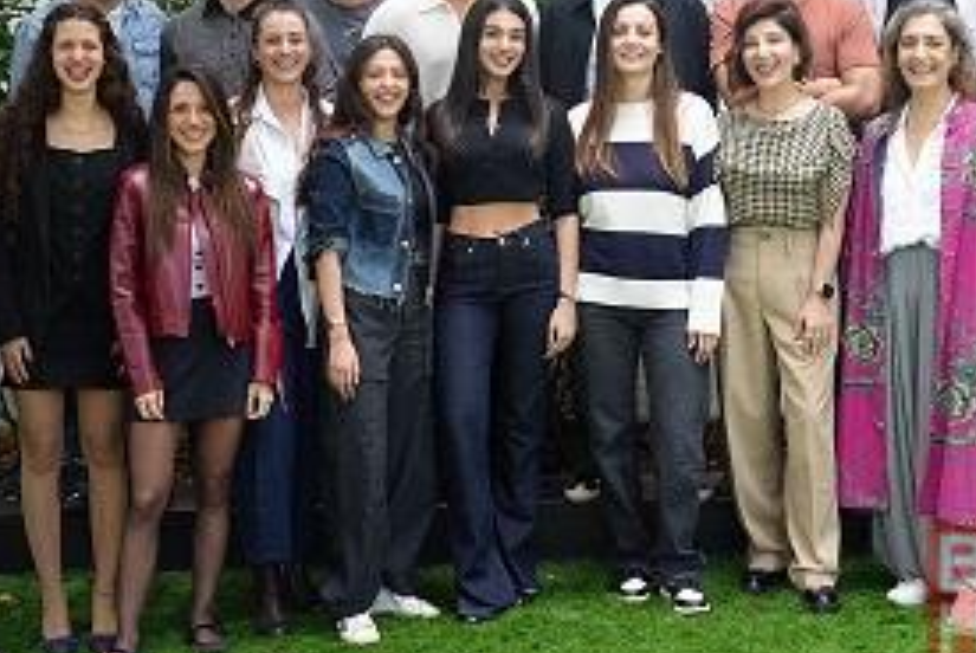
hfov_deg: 29.2
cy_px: 277
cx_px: 511
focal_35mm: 69
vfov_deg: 19.8
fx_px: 1873
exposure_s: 1/160
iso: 320
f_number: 4
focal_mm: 47
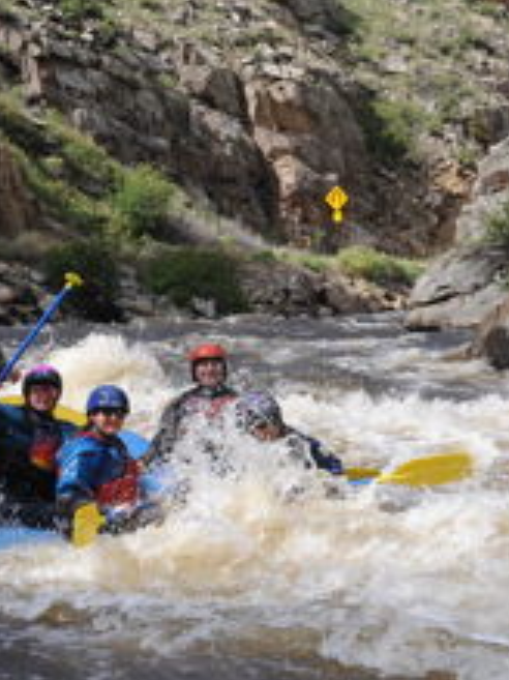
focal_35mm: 123
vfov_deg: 15.9
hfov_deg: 11.9
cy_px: 93
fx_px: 2414
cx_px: 559
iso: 250
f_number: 8
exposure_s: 1/500
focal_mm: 35
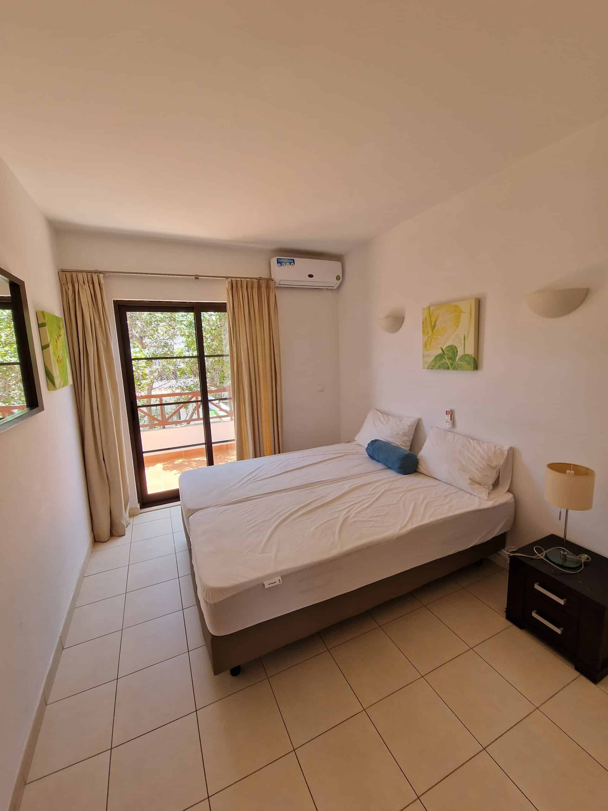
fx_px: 304
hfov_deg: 89.9
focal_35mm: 13
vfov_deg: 106.2
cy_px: 406
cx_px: 304
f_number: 2.2
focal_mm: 2.2
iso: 64
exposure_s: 1/120
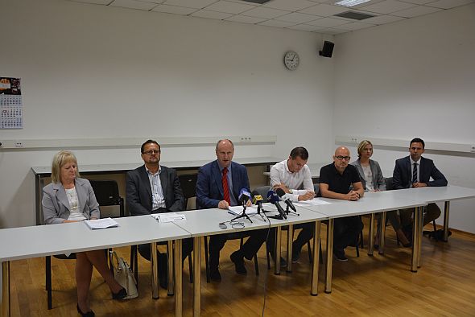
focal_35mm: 33
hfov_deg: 57.2
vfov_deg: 40.0
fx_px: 436
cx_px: 238
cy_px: 158
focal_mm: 22
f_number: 4
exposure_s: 1/60
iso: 720
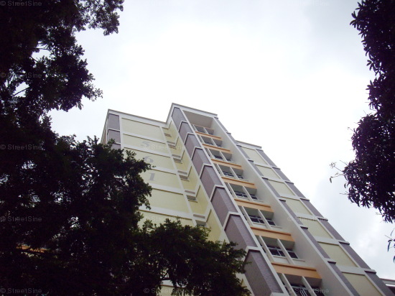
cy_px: 148
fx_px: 422
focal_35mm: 37
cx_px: 198
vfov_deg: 38.6
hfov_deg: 50.2
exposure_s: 1/800
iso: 80
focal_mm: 6.2
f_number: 5.6
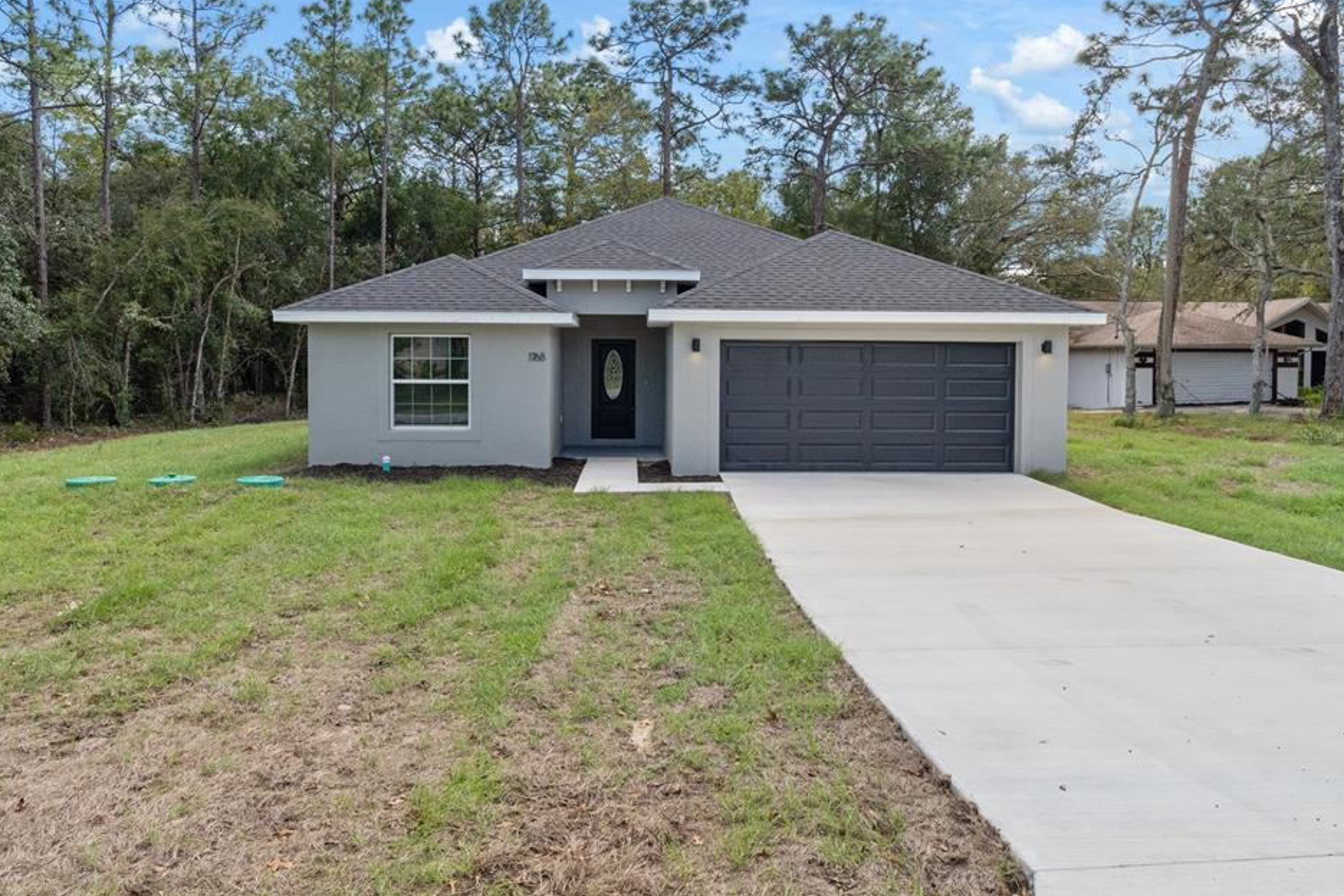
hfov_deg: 76.1
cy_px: 436
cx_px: 645
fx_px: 858
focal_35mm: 23
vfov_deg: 55.1
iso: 640
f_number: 8
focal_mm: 14
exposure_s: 1/320
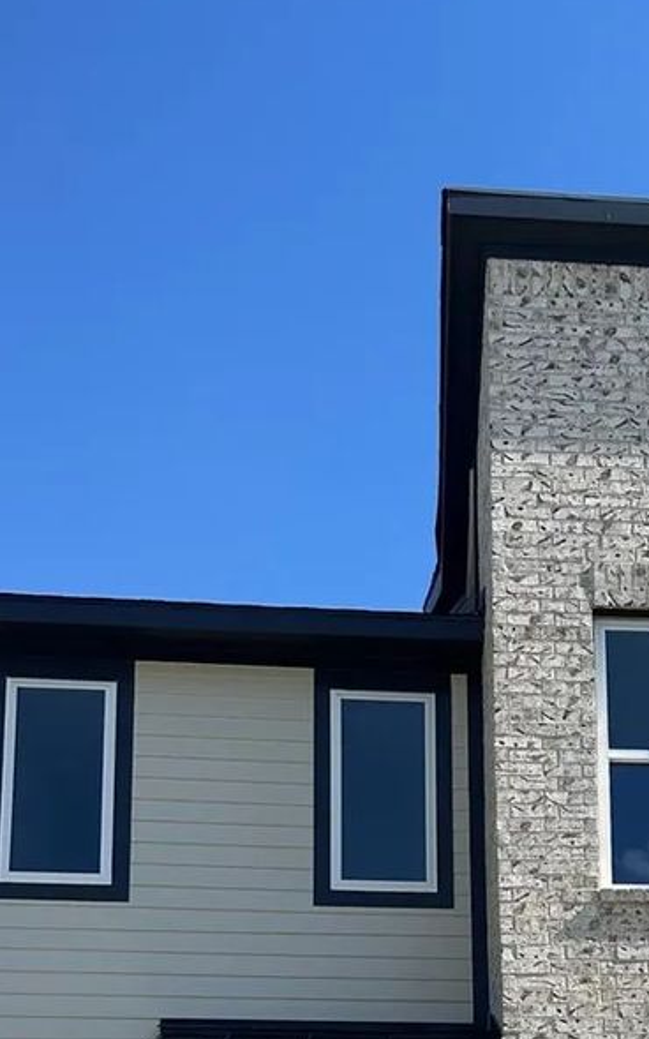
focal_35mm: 59
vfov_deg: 31.0
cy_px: 1125
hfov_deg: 21.5
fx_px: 1670
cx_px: 591
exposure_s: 1/4348
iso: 80
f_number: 1.78
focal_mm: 6.86
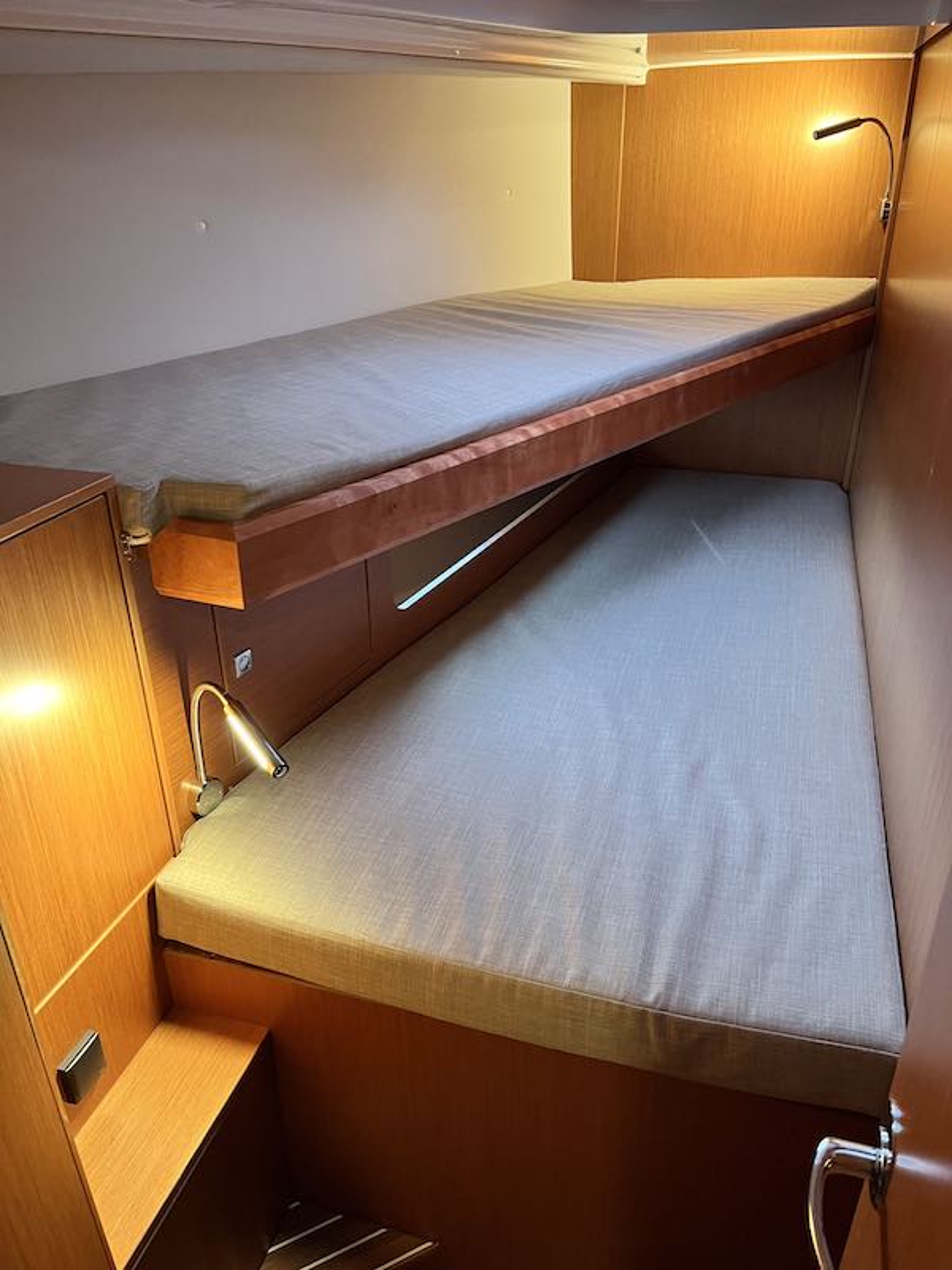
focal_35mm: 26
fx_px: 953
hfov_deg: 53.1
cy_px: 635
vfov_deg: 67.3
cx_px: 476
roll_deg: +3.0
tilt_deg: -26.7
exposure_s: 1/60
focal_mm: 5.1
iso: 400
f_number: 1.6
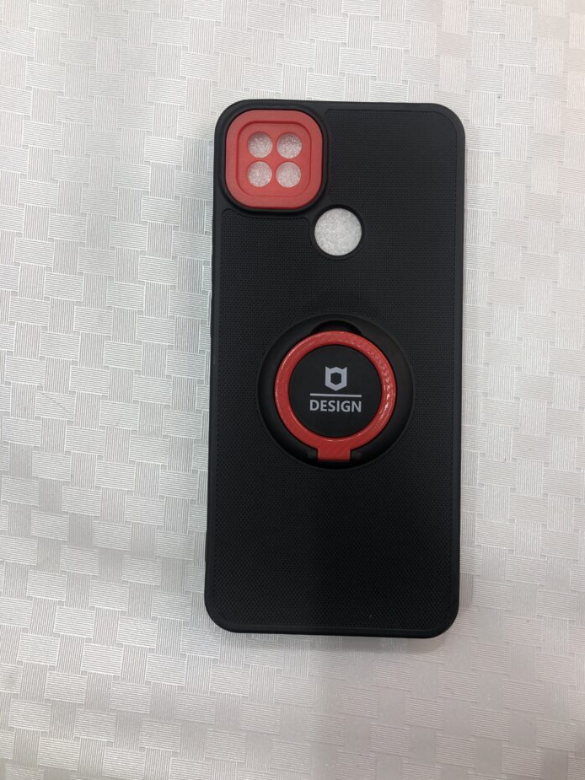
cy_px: 359
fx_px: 698
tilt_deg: -88.7
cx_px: 322
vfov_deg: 58.3
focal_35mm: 31
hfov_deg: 45.4
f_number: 1.8
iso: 32
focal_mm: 4
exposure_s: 1/100
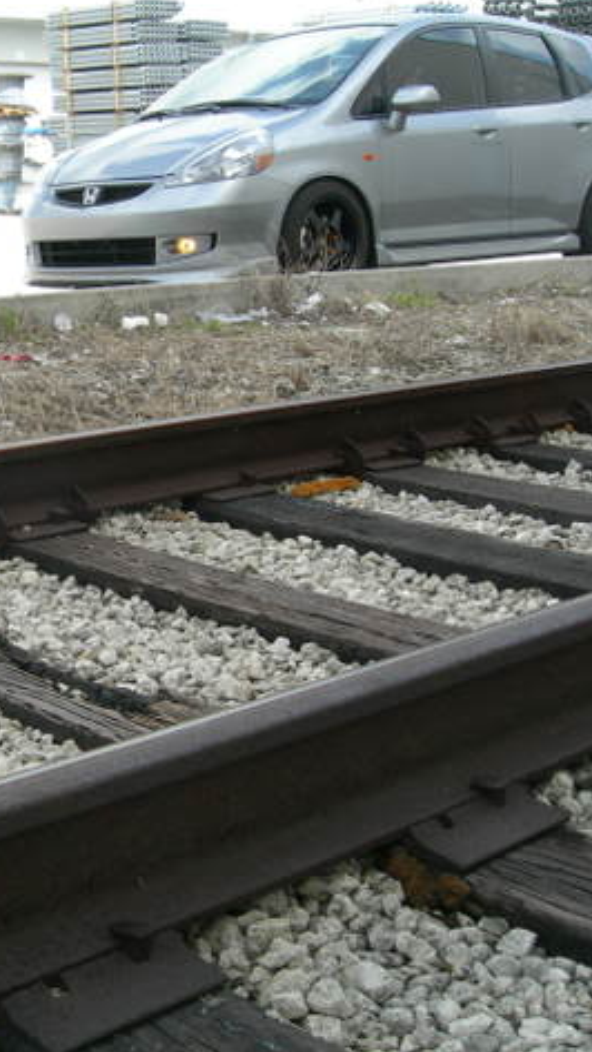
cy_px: 520
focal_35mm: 56
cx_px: -29
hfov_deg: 20.6
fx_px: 1563
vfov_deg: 37.2
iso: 50
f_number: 4.8
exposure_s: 1/167
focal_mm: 7.8
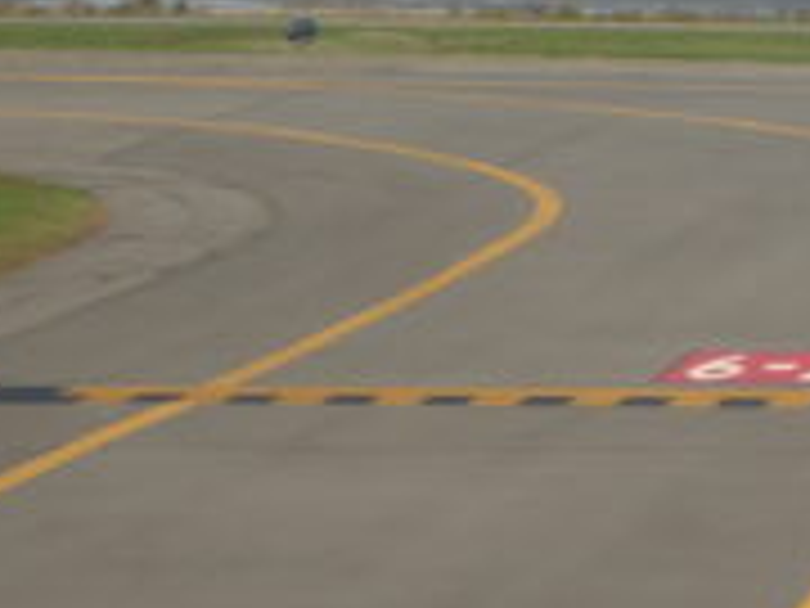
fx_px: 4446
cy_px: 122
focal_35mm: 190
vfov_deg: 7.8
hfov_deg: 10.2
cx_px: 1098
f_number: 4.2
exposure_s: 1/400
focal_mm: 10.3
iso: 100
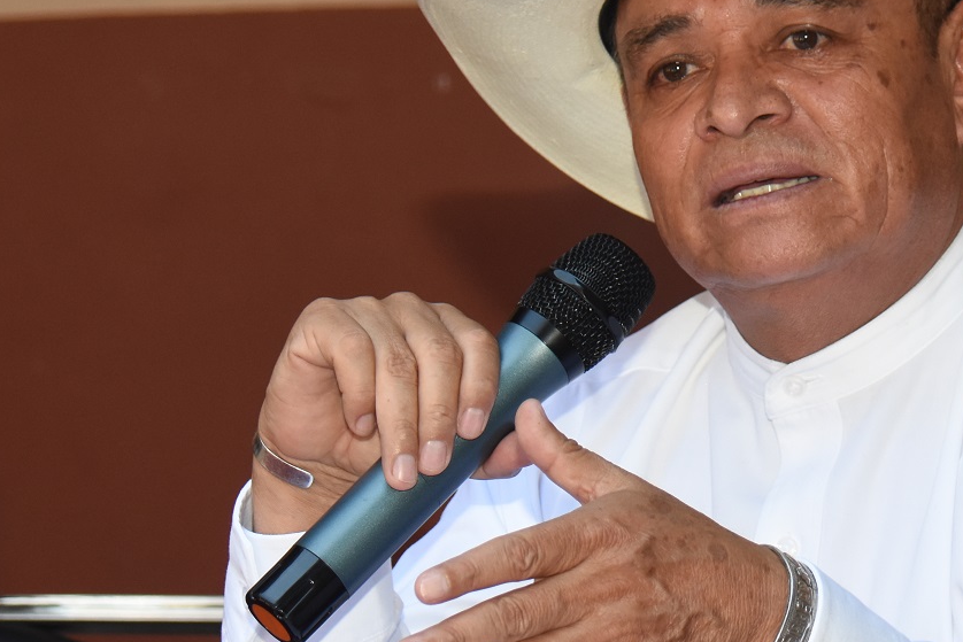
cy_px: 256
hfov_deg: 7.4
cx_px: 781
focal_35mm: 277
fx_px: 7411
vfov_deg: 5.0
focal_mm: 86
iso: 800
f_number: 5.6
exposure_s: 1/250
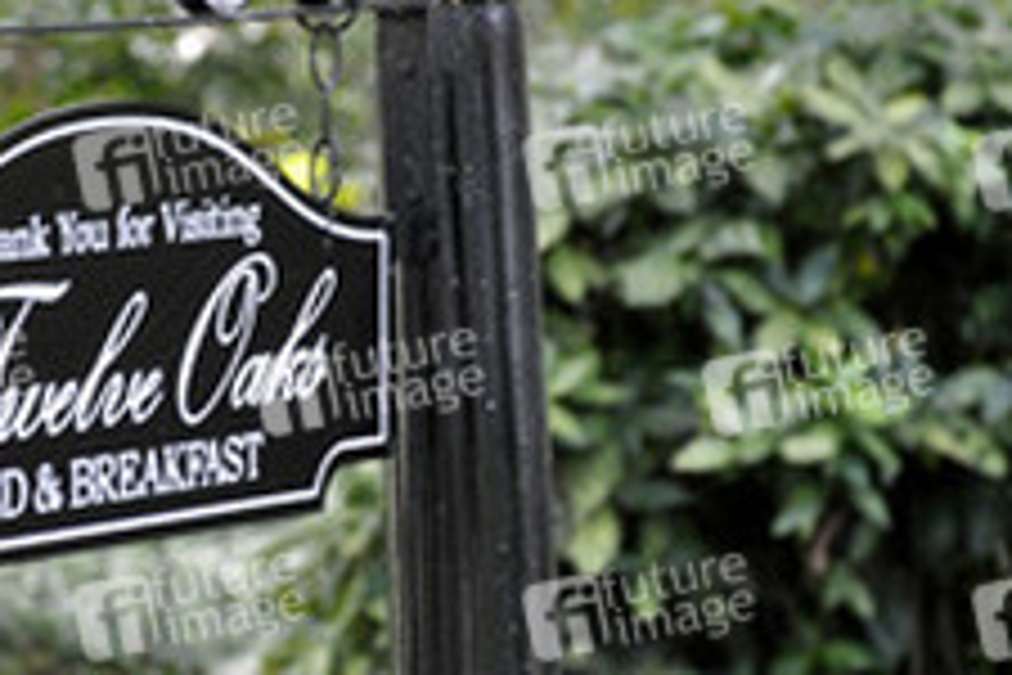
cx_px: 250
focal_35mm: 316
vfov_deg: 4.3
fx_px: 8883
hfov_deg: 6.5
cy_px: 270
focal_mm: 105
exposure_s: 1/125
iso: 1000
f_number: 5.6
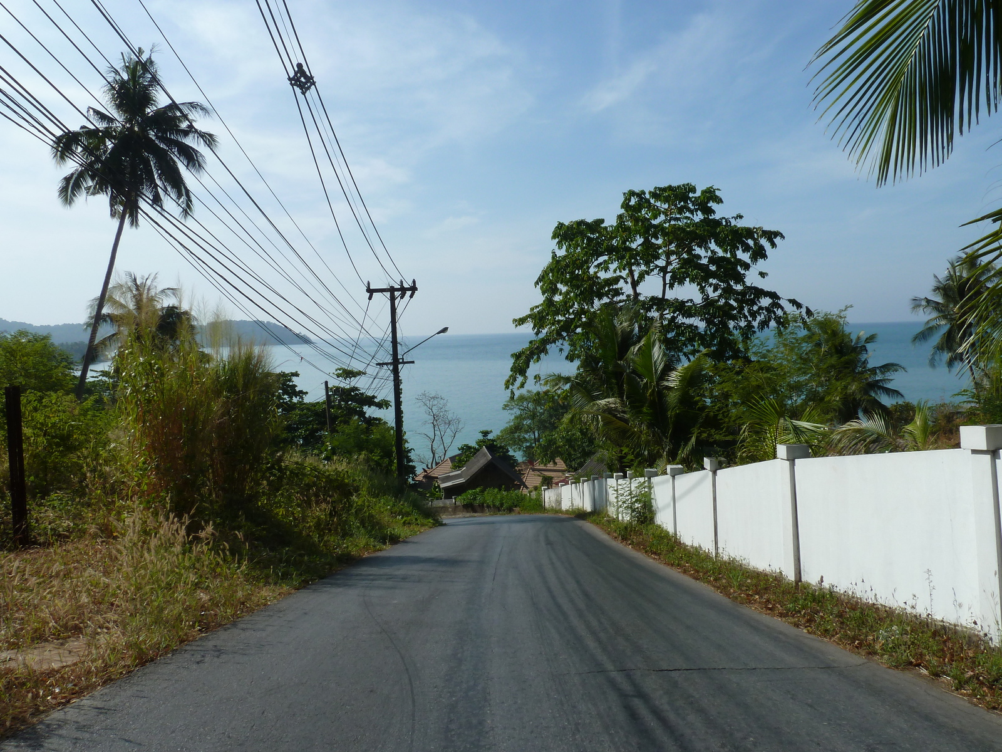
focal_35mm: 25
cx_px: 501
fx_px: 724
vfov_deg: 54.9
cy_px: 376
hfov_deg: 69.4
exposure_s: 1/500
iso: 80
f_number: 5.6
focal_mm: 4.1
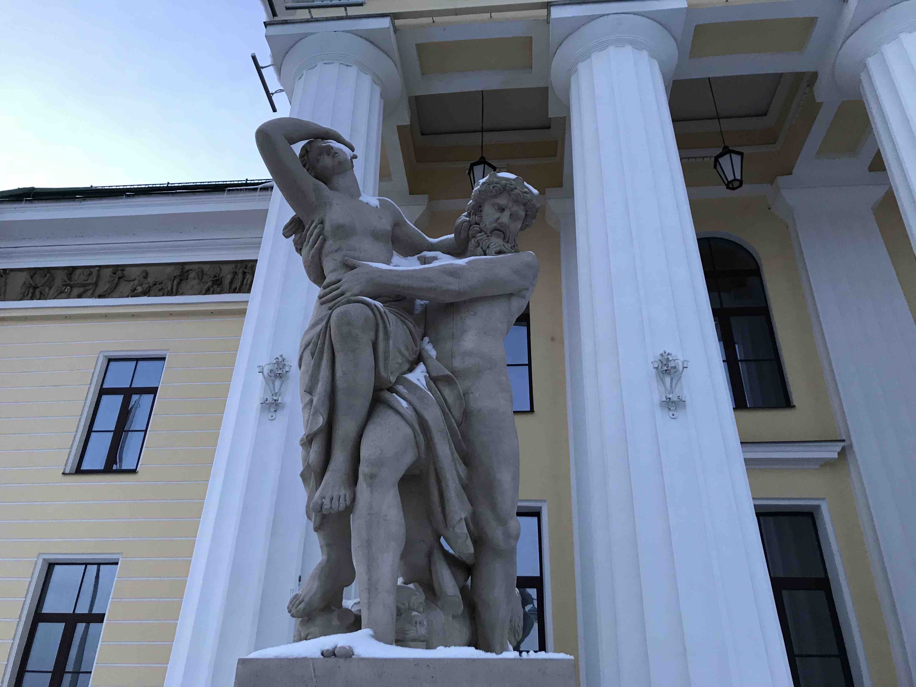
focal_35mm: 28
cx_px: 458
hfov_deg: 63.4
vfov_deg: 49.7
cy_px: 344
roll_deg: -2.1
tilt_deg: +30.8
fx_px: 741
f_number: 1.8
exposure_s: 1/33
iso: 32
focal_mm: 3.99
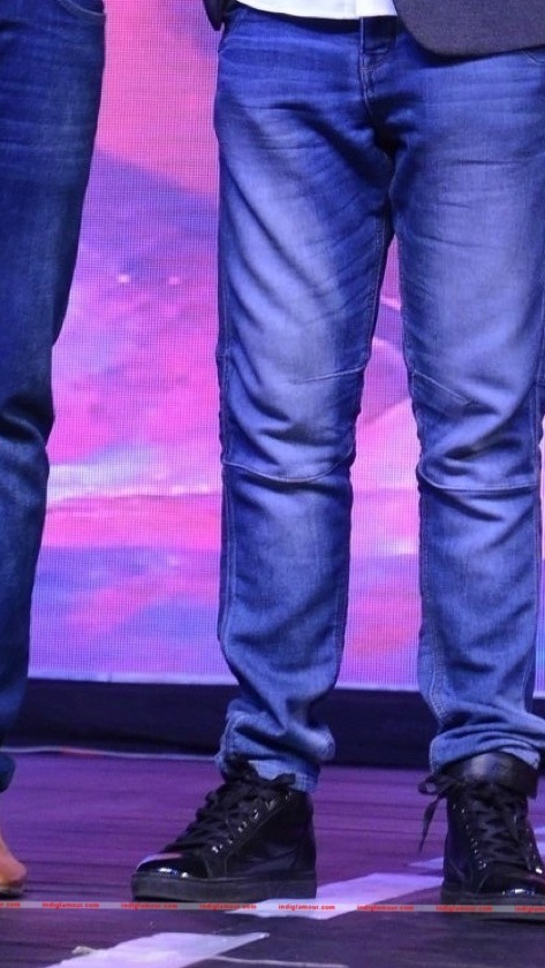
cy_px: 75
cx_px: 149
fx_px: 7811
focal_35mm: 304
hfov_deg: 4.0
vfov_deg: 7.1
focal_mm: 90
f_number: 5.6
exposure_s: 1/125
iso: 2500
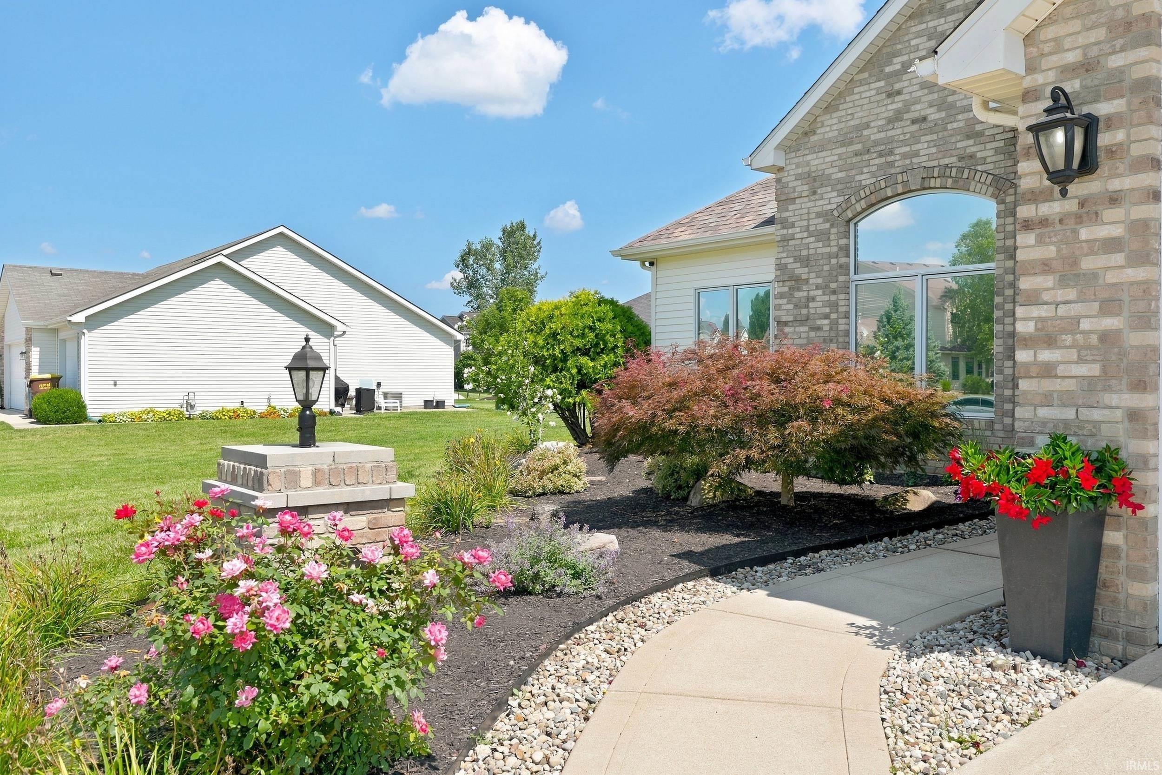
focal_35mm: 29
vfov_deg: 45.0
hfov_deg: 63.7
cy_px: 388
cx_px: 581
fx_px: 936
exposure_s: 1/800
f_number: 5
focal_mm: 19.5
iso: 100
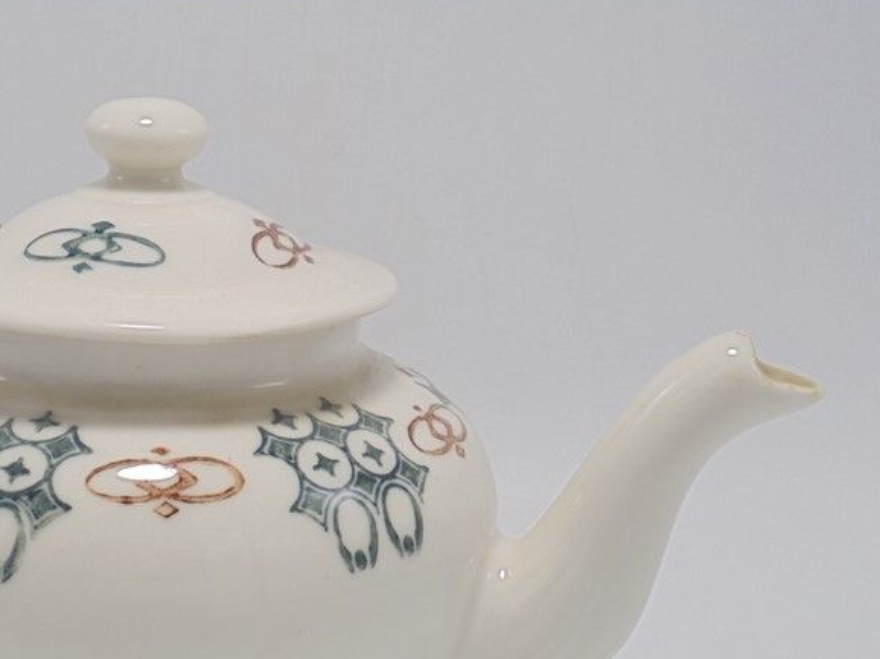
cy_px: 498
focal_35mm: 67
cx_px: 218
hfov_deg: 28.5
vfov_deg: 21.7
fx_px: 1703
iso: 100
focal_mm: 7.8
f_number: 4.5
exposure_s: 1/60
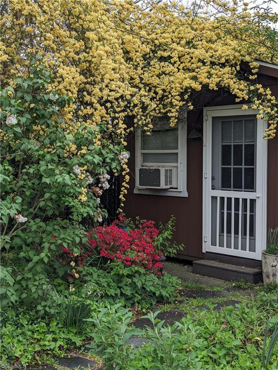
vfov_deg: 39.6
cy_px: 185
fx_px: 513
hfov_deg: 30.3
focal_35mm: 48
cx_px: 139
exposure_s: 1/227
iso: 40
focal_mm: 6.81
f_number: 1.85
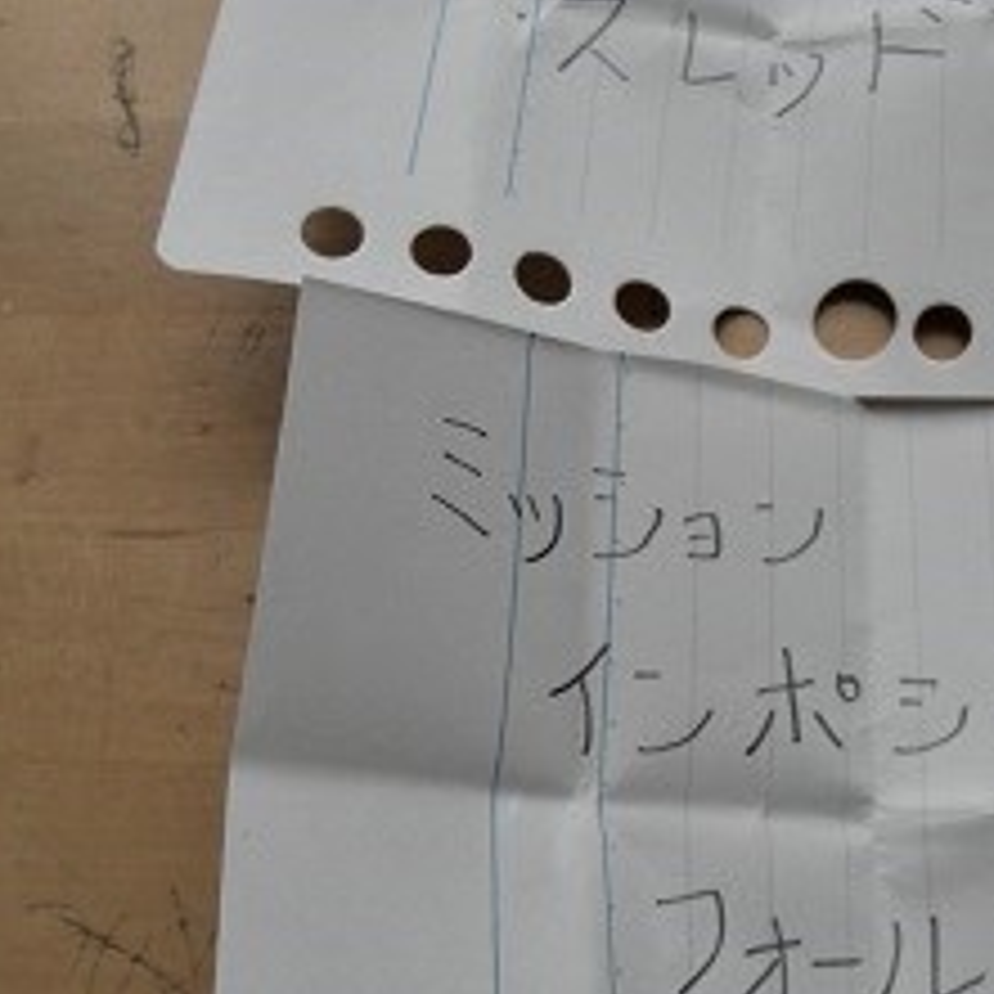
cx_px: 823
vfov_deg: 31.6
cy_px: 479
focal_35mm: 54
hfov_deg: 30.7
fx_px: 1754
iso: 64
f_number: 4
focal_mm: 4.7
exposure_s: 1/103
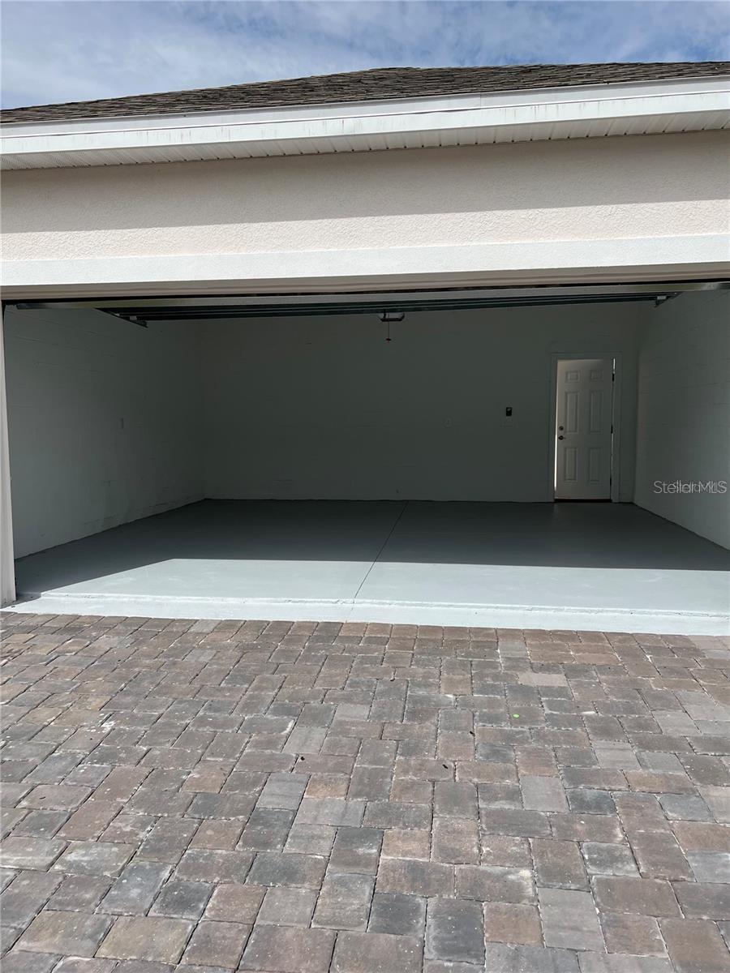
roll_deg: +1.2
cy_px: 486
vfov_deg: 67.3
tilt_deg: -3.8
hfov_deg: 53.1
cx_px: 365
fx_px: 731
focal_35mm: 26
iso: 50
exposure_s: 1/7463
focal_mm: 5.7
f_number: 1.5
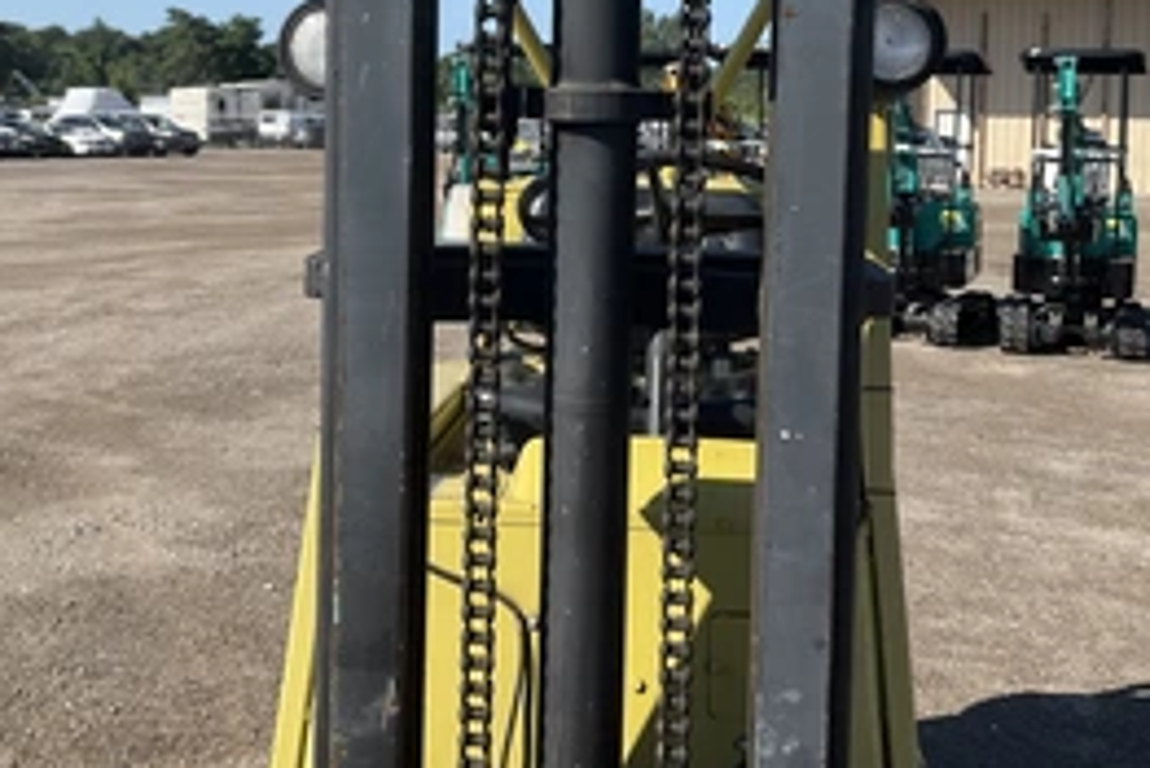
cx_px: 593
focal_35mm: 46
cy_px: 176
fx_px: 1470
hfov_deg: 42.7
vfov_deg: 28.8
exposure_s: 1/1412
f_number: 1.8
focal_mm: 3
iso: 25
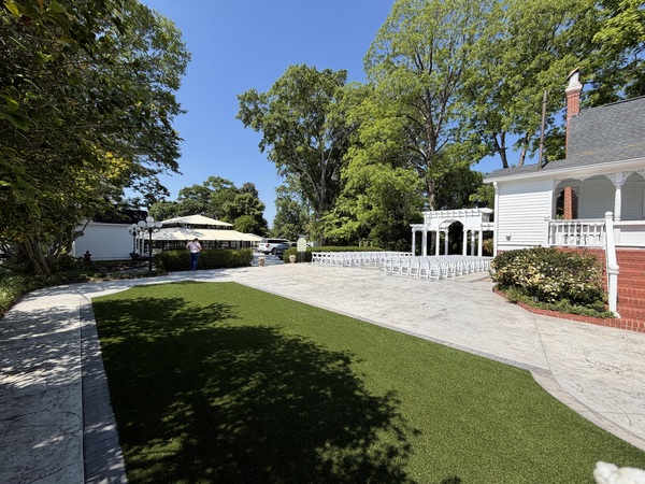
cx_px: 322
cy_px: 242
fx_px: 261
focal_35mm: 14
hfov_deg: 102.1
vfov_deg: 85.7
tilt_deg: -0.8
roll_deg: -0.9
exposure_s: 1/770
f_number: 2.2
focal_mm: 2.22
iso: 20
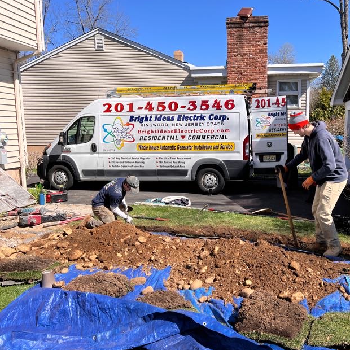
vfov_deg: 52.5
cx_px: 226
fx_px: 355
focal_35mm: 31
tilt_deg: -7.7
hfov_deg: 51.8
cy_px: 174
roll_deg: +1.5
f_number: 1.5
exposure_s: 1/3077
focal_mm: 5.7
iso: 50
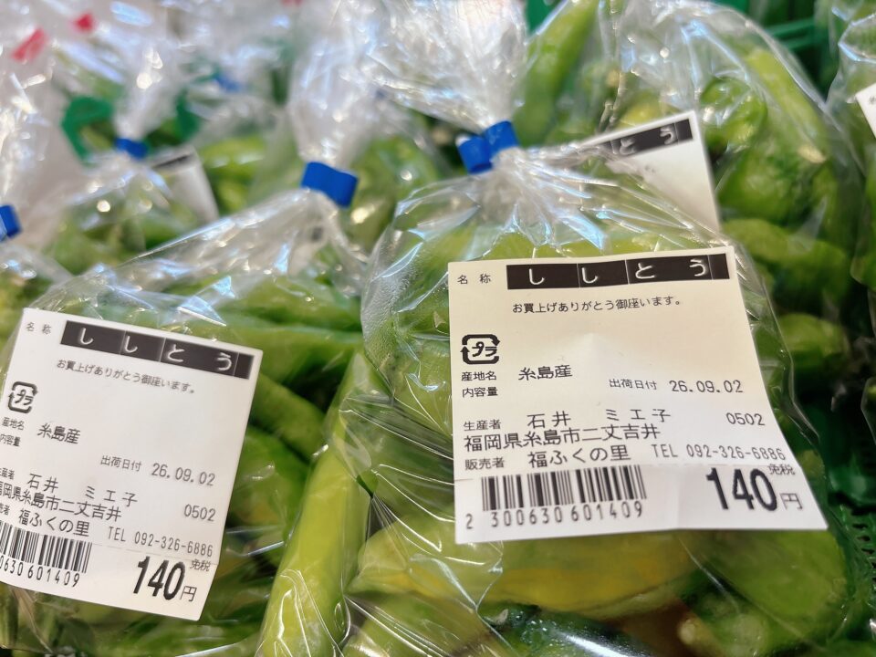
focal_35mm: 26
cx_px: 438
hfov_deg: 67.3
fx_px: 658
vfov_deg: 53.1
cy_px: 328
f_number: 1.6
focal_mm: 5.96
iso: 100
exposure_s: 1/120
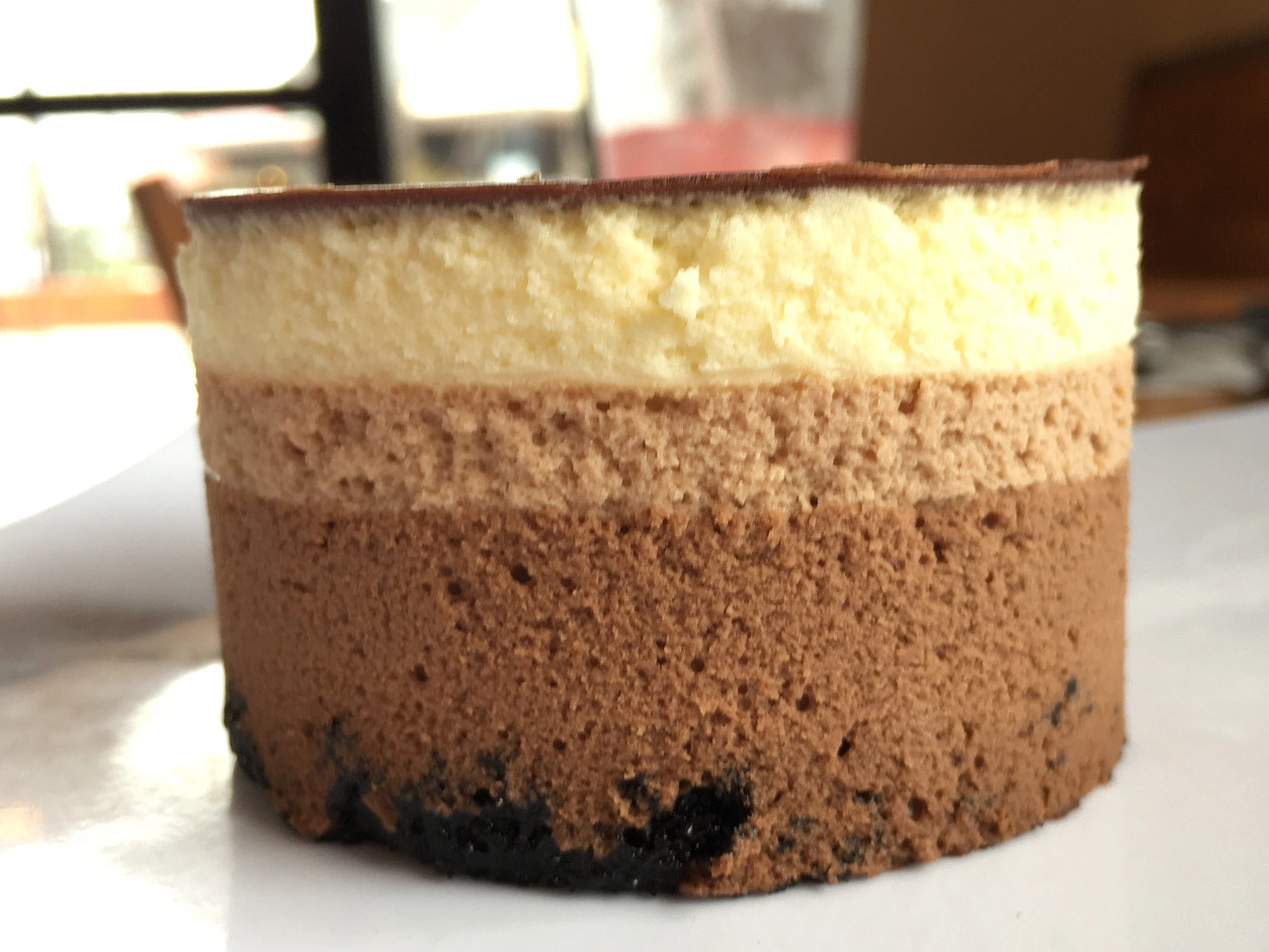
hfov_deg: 50.1
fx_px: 1357
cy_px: 519
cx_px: 664
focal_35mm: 37
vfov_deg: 38.6
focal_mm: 4.15
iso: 32
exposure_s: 1/30
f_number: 2.2
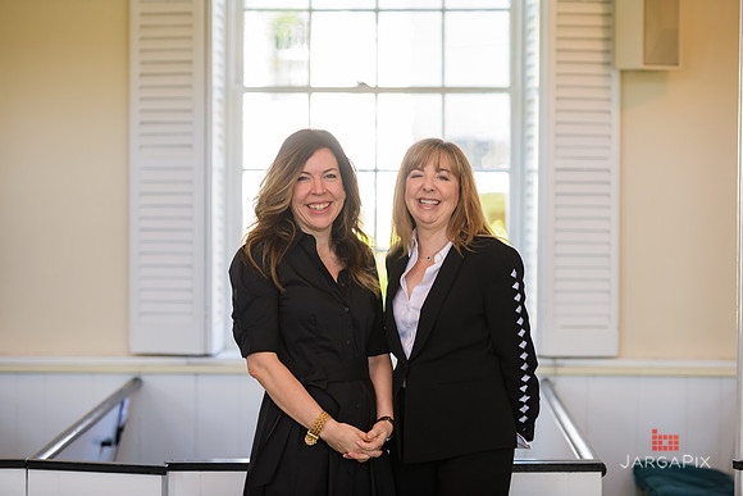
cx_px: 372
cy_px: 248
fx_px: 2477
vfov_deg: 11.4
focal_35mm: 120
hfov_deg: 17.1
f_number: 3.2
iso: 400
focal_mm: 120
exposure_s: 1/125
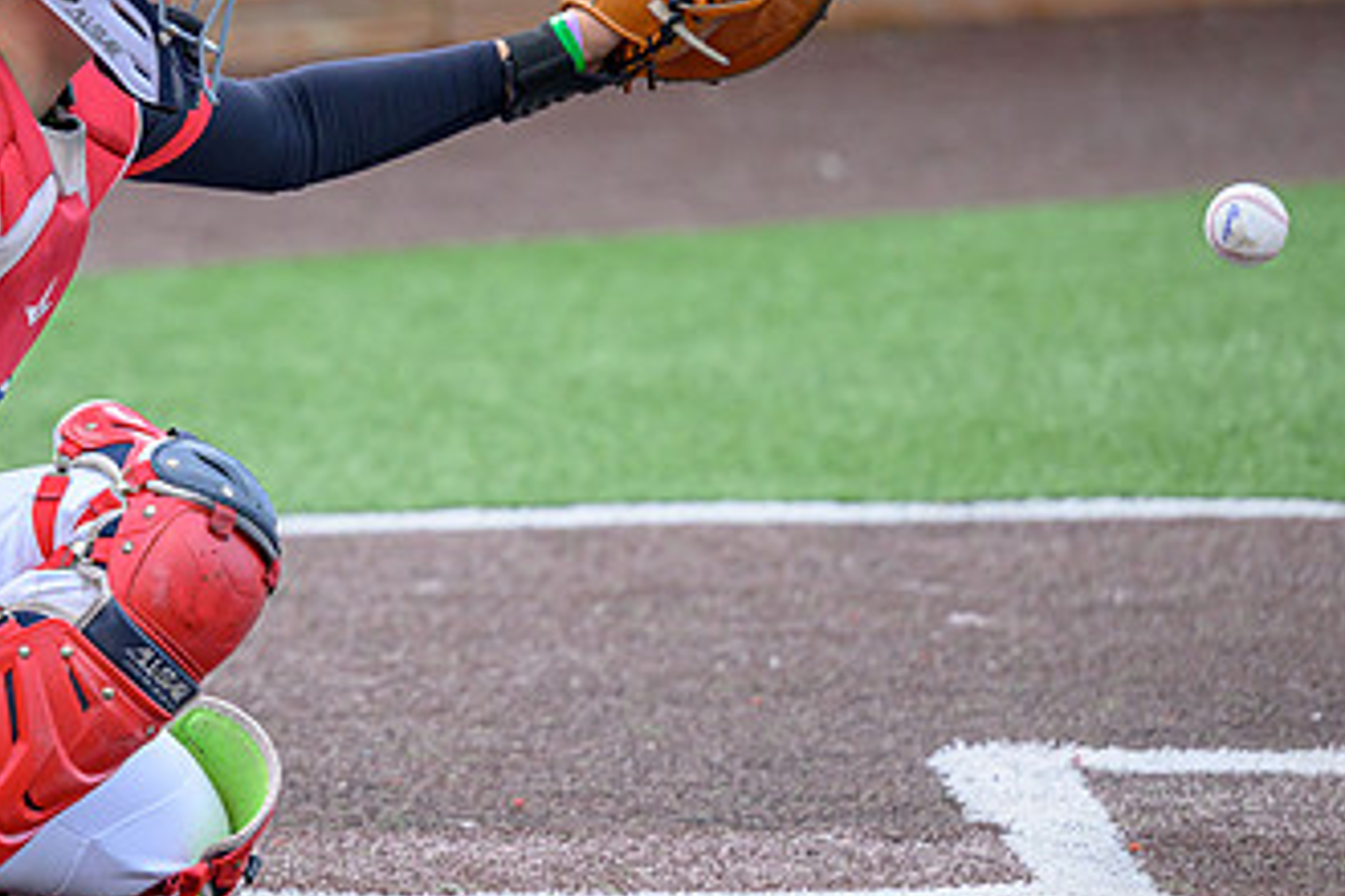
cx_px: -36
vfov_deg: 4.0
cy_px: 287
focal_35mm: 341
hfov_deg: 6.0
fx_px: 12739
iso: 640
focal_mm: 145
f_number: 2.8
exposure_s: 1/2000
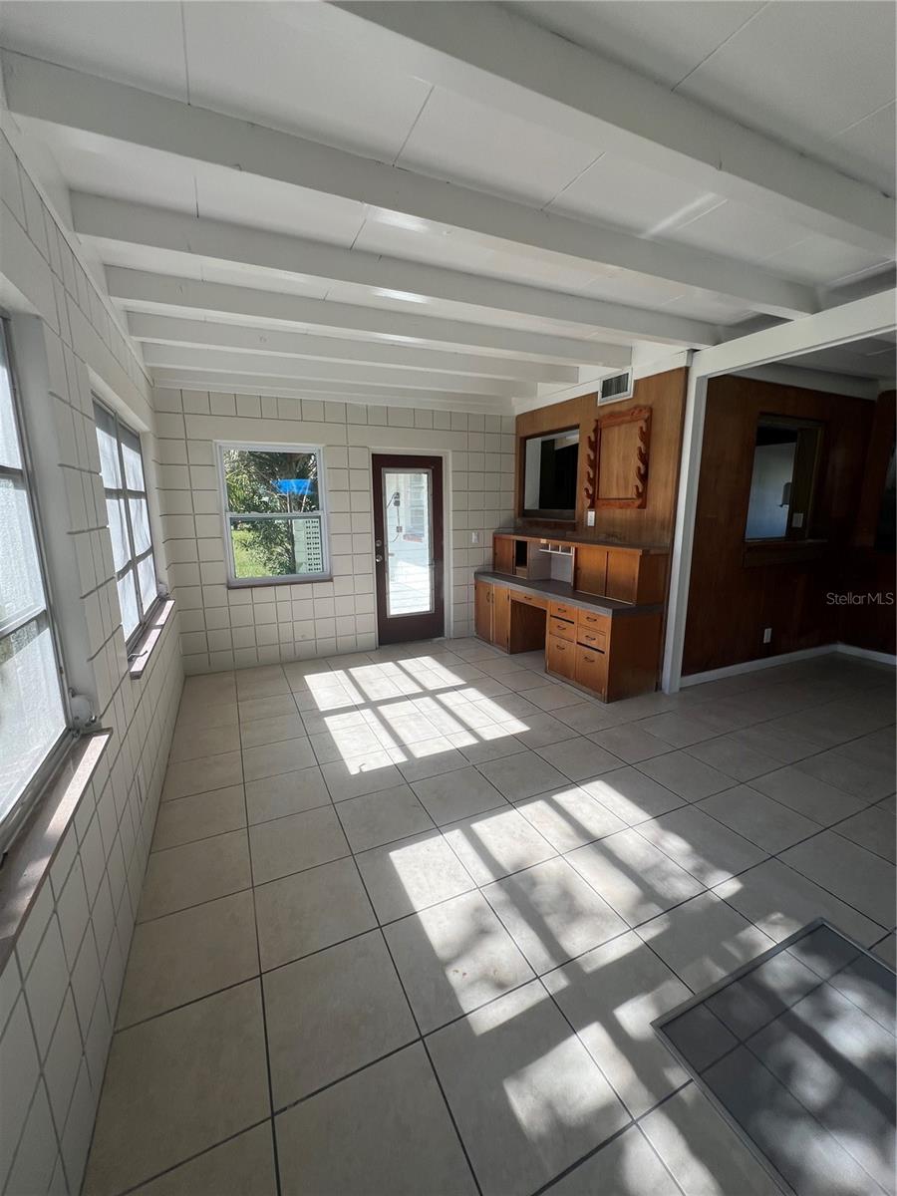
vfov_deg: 106.2
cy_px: 598
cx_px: 448
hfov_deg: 89.9
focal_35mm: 13
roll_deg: +1.0
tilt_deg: -9.5
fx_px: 449
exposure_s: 1/335
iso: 32
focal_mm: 1.57
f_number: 1.8
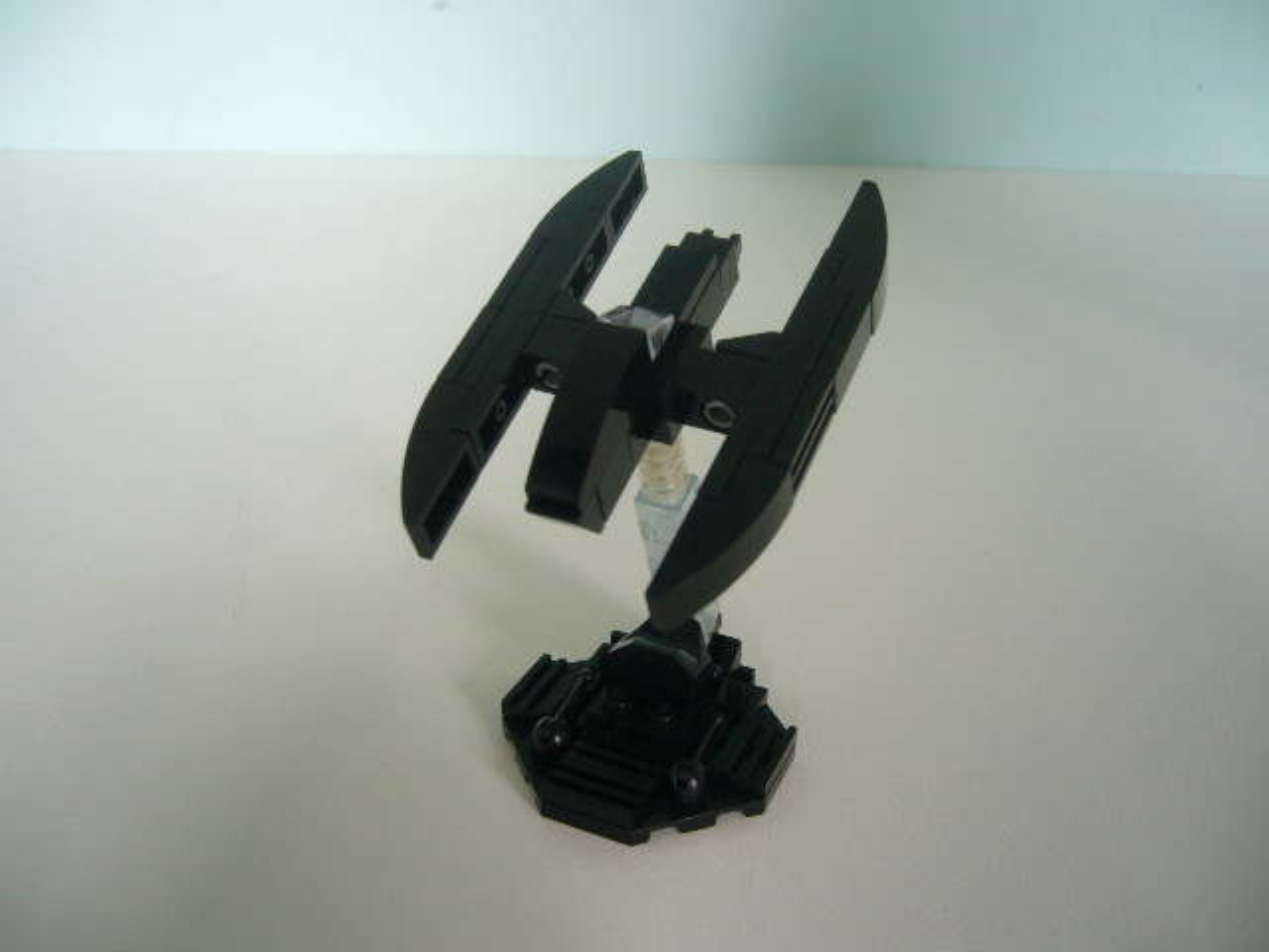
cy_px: 476
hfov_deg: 52.6
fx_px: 1283
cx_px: 634
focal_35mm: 35
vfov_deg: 40.7
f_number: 2.8
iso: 100
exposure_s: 1/50
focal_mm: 5.8
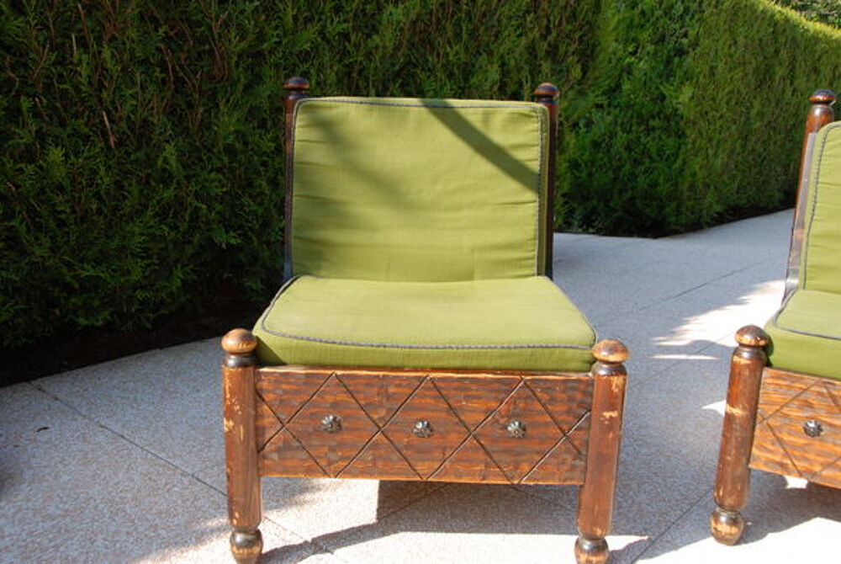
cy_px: 282
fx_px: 772
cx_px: 420
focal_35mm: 33
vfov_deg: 40.1
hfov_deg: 57.2
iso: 100
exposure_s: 1/125
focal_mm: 22
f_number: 6.3
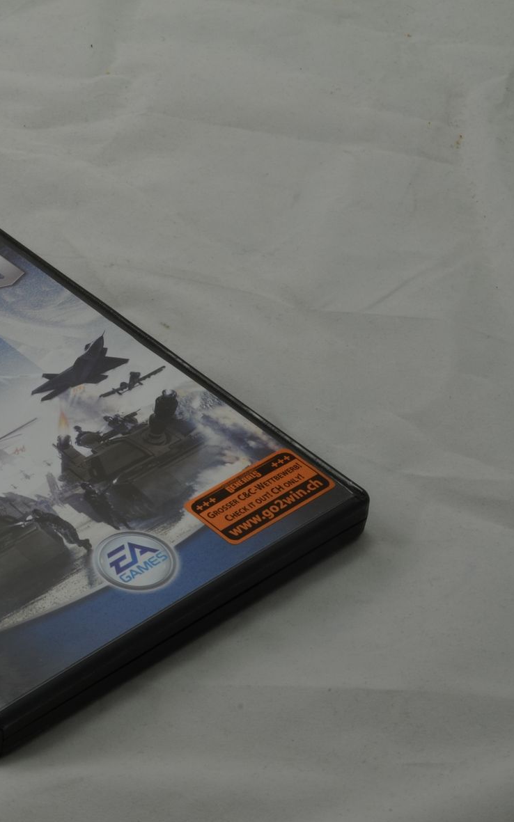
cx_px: -67
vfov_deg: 22.3
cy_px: 414
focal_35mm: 93
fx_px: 2085
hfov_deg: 13.7
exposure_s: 1/3
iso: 100
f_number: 20
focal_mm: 40
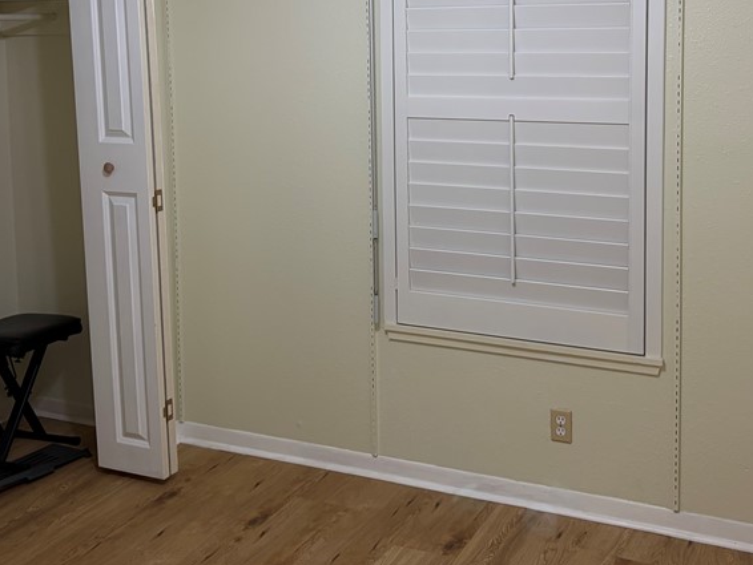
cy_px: 124
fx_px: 1023
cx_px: 399
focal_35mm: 47
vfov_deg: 30.3
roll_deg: +1.1
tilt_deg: -5.3
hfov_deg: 40.4
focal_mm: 5.96
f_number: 1.6
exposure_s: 1/60
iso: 100
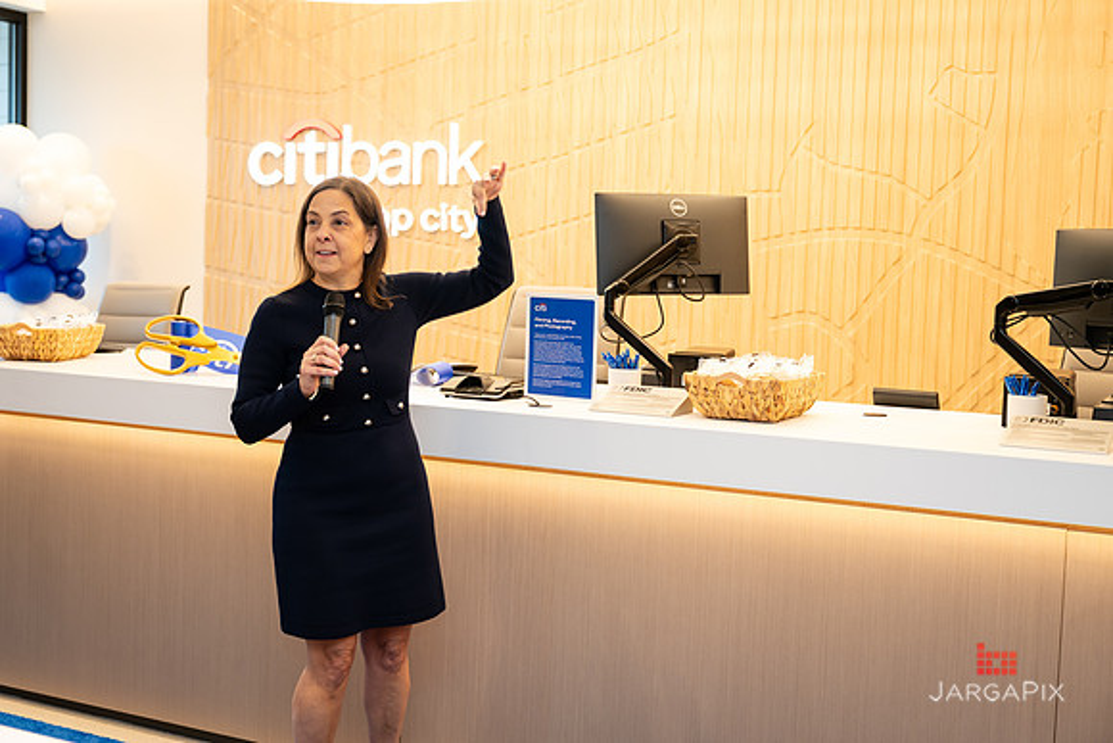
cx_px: 555
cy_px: 354
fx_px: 1385
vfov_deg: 30.0
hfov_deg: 43.8
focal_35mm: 45
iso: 400
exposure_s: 1/125
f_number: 3.2
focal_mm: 42
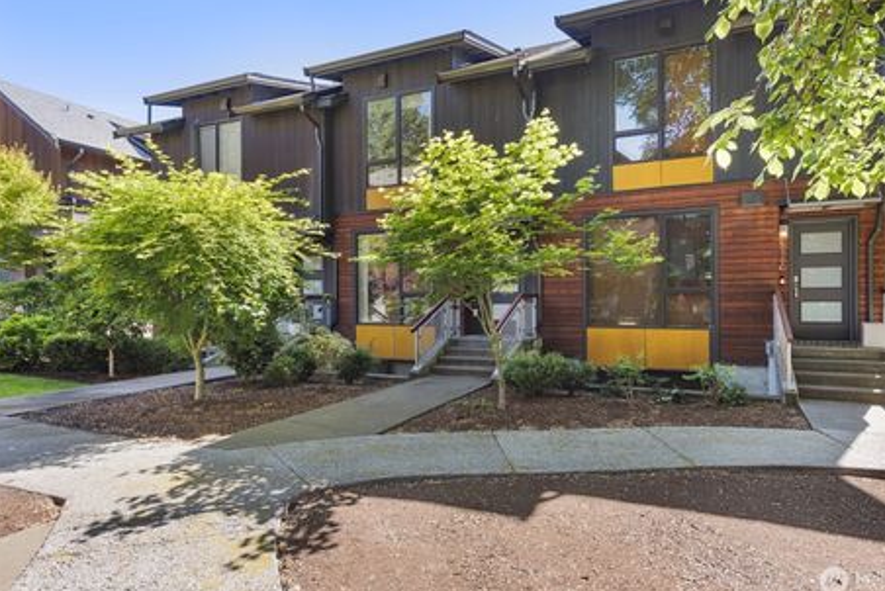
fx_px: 517
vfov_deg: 59.5
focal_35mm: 21
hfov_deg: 81.1
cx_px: 470
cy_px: 276
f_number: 7.1
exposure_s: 1/25
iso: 100
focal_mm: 19
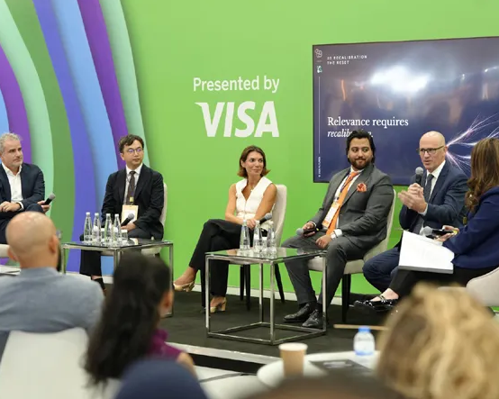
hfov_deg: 20.8
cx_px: 261
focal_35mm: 92
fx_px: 1358
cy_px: 199
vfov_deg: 16.7
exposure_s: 1/80
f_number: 3.5
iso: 2000
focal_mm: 80
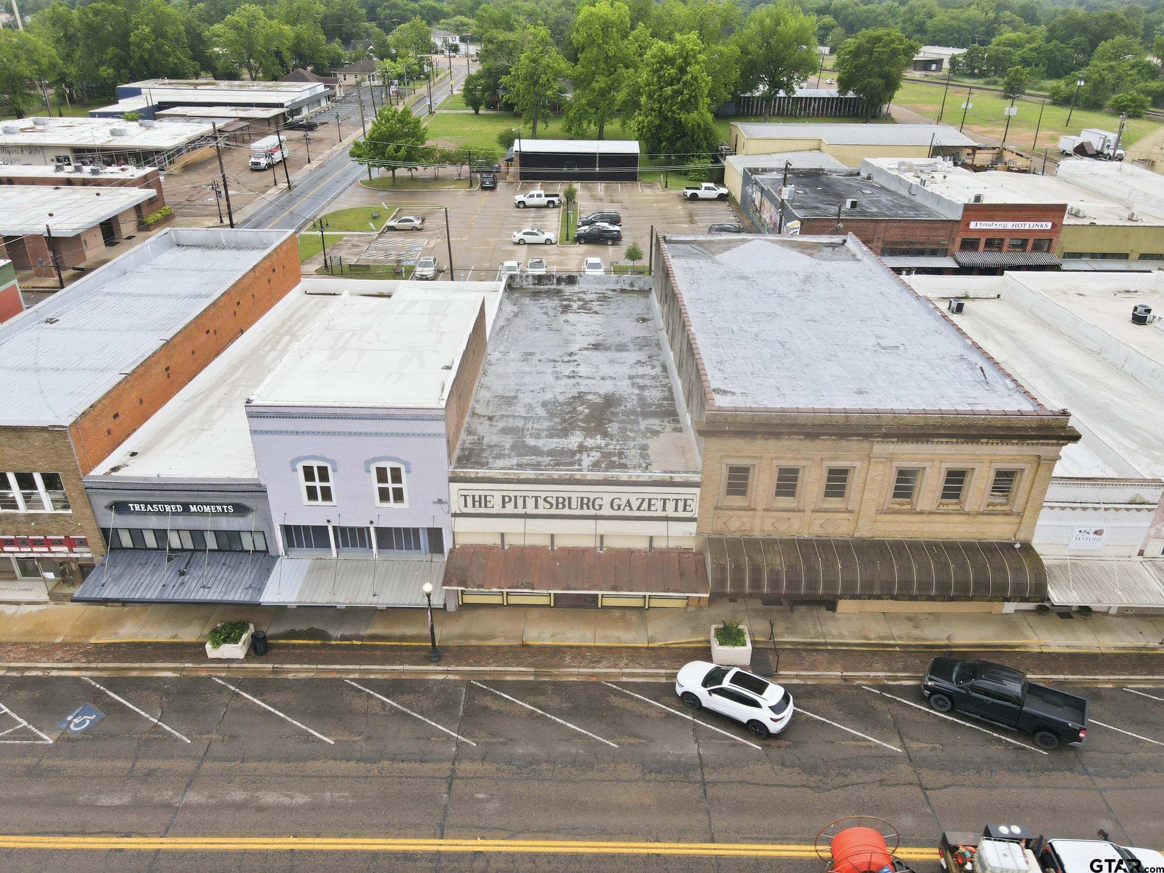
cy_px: 436
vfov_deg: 56.8
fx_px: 807
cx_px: 582
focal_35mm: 24
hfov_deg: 71.6
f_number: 2.8
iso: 110
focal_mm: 4.5
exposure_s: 1/160
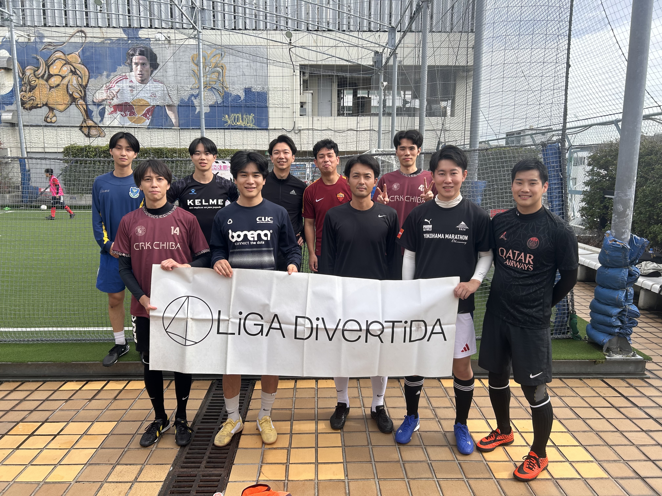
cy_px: 248
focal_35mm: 26
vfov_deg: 53.1
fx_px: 497
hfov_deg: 67.3
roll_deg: +0.3
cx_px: 331
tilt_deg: -8.2
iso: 50
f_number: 1.5
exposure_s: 1/1808
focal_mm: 5.7
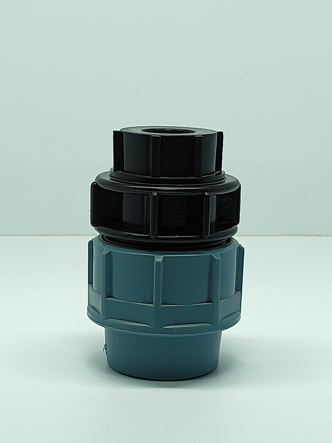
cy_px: 222
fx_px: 307
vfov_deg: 71.6
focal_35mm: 24
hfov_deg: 56.8
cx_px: 166
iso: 200
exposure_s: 1/250
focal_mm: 5.89
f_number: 1.89
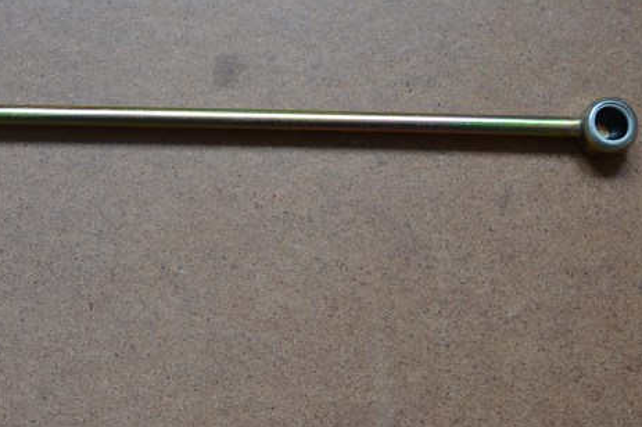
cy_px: 156
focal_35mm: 83
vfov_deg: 16.4
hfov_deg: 24.3
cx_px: 183
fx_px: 1479
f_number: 4.8
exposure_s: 1/15
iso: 640
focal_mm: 32
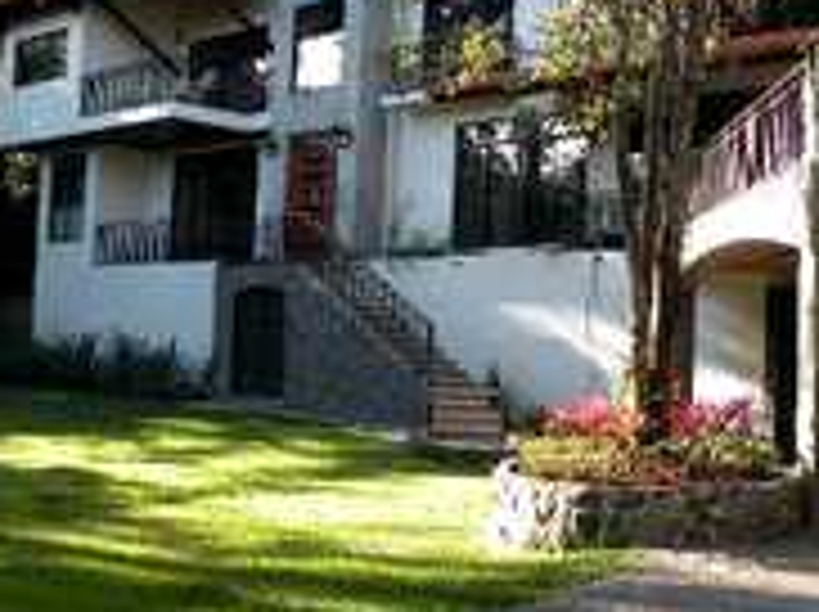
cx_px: 603
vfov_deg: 28.0
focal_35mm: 52
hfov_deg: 36.1
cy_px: 310
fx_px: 1229
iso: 64
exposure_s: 1/94.8
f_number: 3.5
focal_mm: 4.7
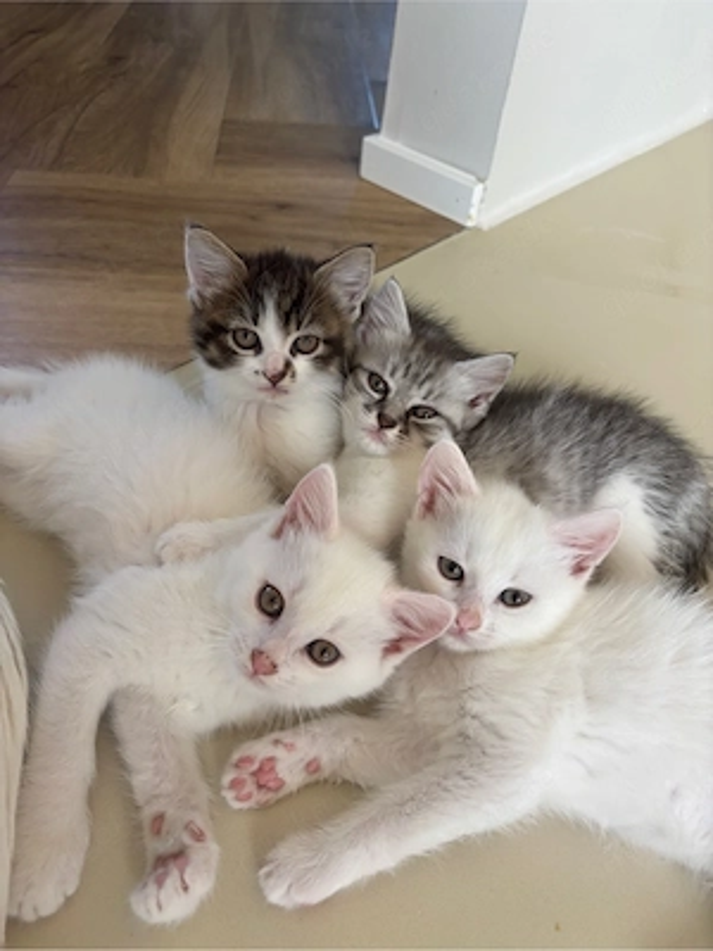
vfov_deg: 67.3
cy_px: 476
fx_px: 714
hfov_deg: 53.1
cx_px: 356
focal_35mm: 26
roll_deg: -8.4
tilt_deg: -44.6
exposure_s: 1/121
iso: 125
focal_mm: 5.96
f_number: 1.6
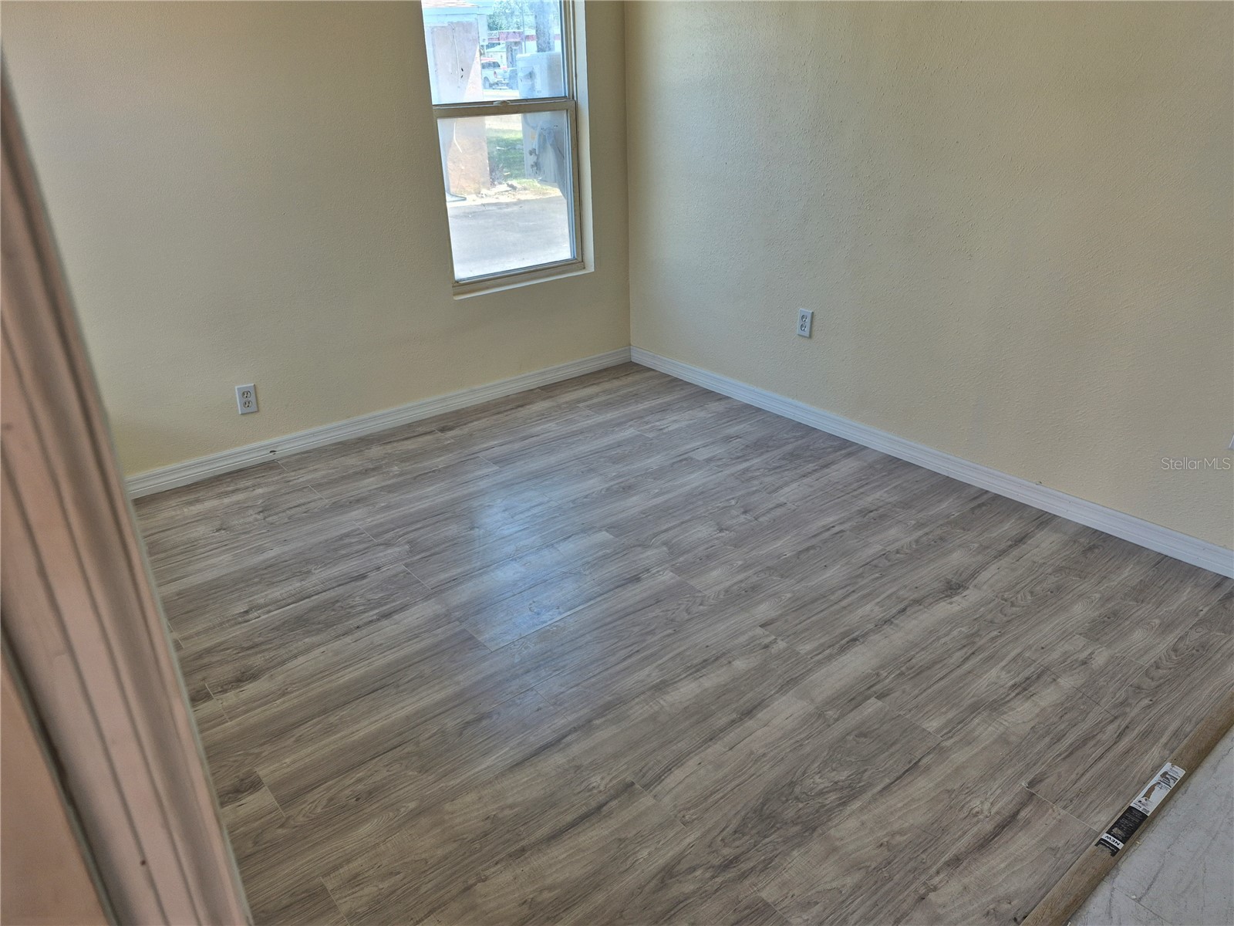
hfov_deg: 73.9
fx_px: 820
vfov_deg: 58.9
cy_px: 463
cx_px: 617
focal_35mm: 23
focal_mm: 5.4
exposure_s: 1/180
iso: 50
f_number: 1.8
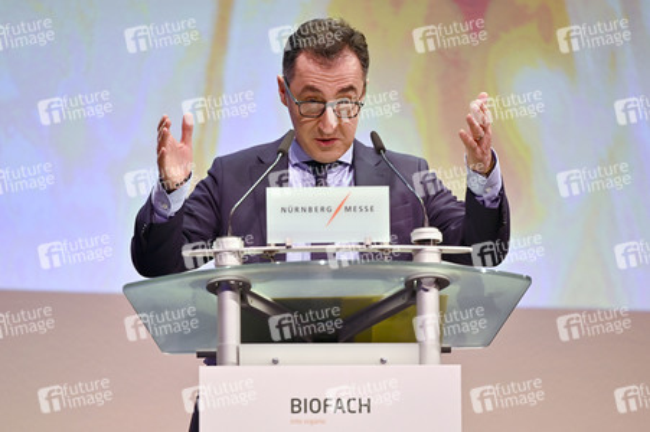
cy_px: 216
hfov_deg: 10.3
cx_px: 325
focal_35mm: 200
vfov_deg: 6.9
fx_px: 3608
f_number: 2.8
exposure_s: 1/500
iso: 800
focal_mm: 200
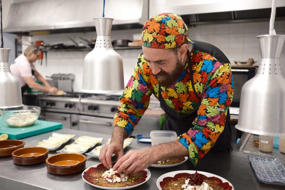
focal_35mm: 35
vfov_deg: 37.9
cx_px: 142
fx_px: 277
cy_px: 95
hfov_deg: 54.4
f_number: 2
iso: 1600
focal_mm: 23
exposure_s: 1/160
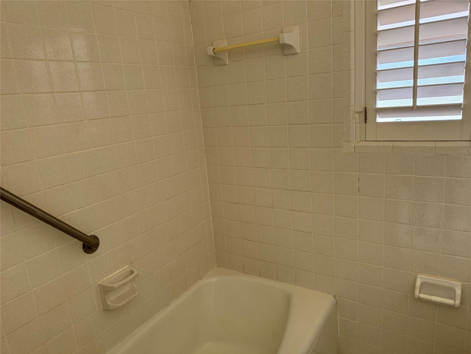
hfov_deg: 71.6
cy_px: 177
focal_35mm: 24
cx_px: 236
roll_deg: +4.6
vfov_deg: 56.8
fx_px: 327
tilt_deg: -15.9
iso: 160
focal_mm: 6.76
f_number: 1.78
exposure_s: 1/60
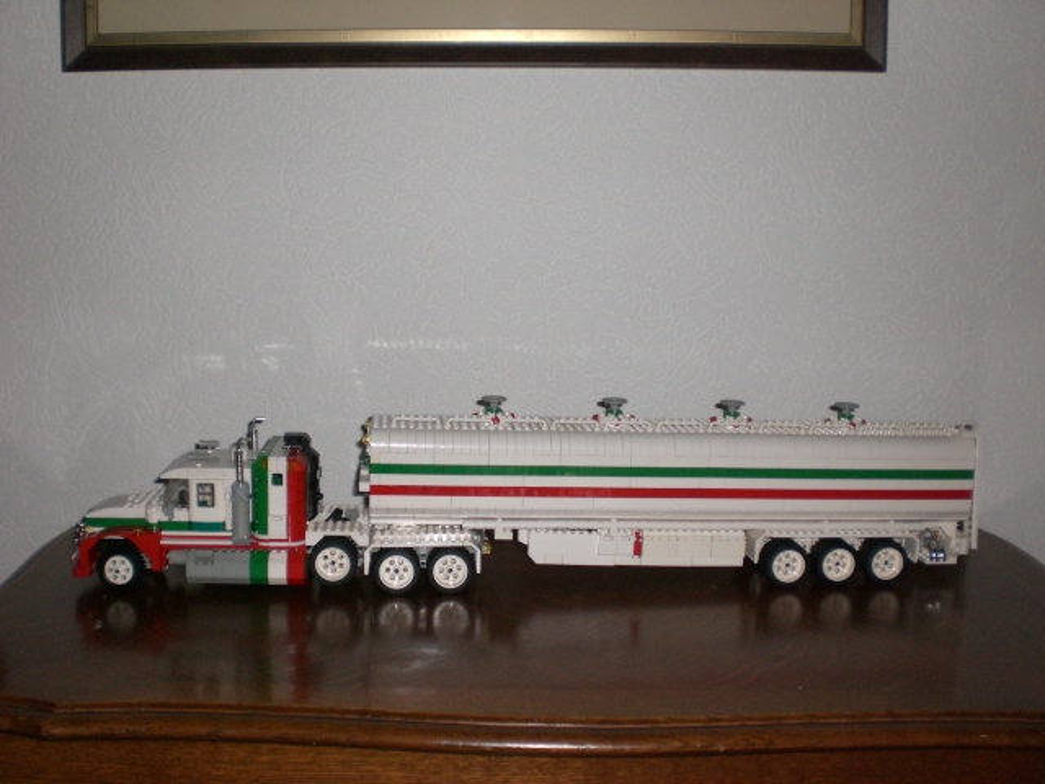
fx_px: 1147
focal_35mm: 38
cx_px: 522
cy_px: 392
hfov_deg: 49.0
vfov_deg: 37.7
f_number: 3.1
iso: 200
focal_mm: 6.3
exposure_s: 1/60
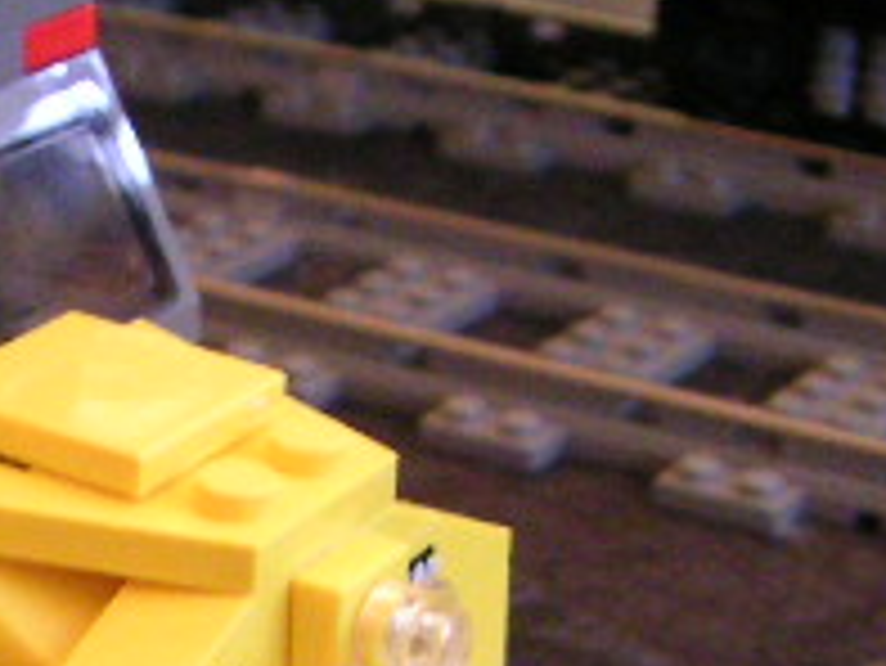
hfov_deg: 14.9
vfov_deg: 11.1
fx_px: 3329
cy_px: 868
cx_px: -4
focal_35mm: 130
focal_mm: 5.3
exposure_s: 1/45
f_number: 2.9
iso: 400
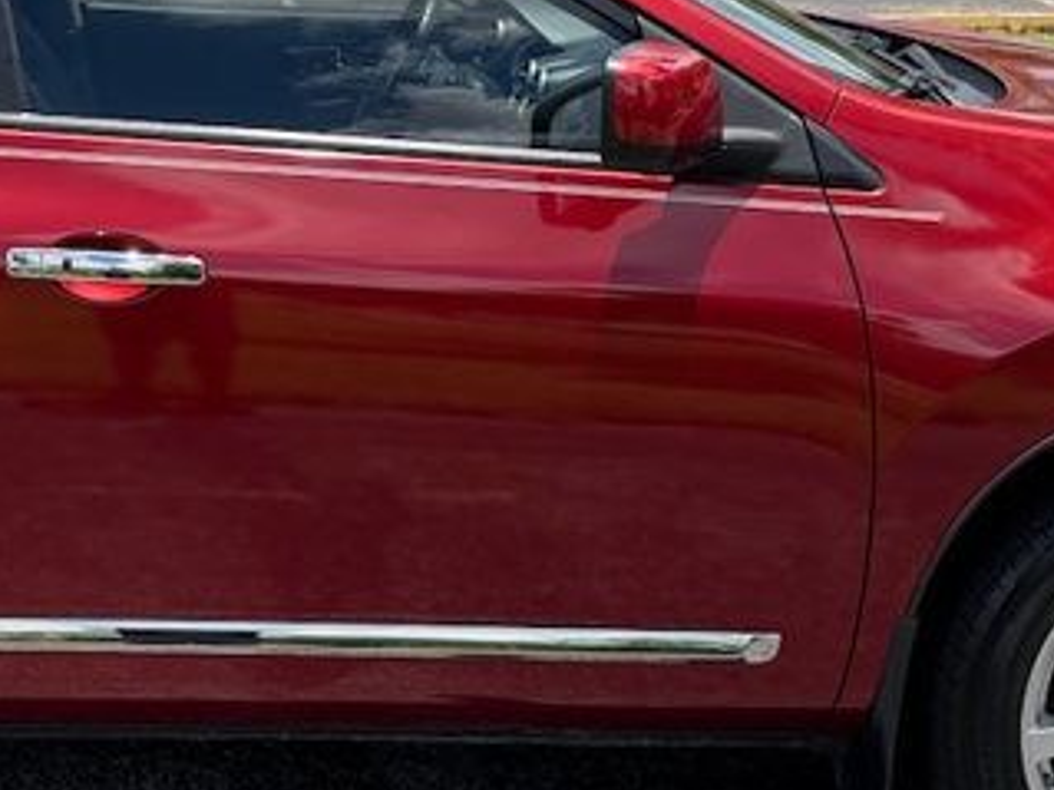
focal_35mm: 77
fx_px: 2344
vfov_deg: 18.5
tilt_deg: -2.8
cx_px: 145
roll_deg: +0.6
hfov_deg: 24.7
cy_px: -46
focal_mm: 6.76
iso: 100
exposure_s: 1/4405
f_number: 1.78
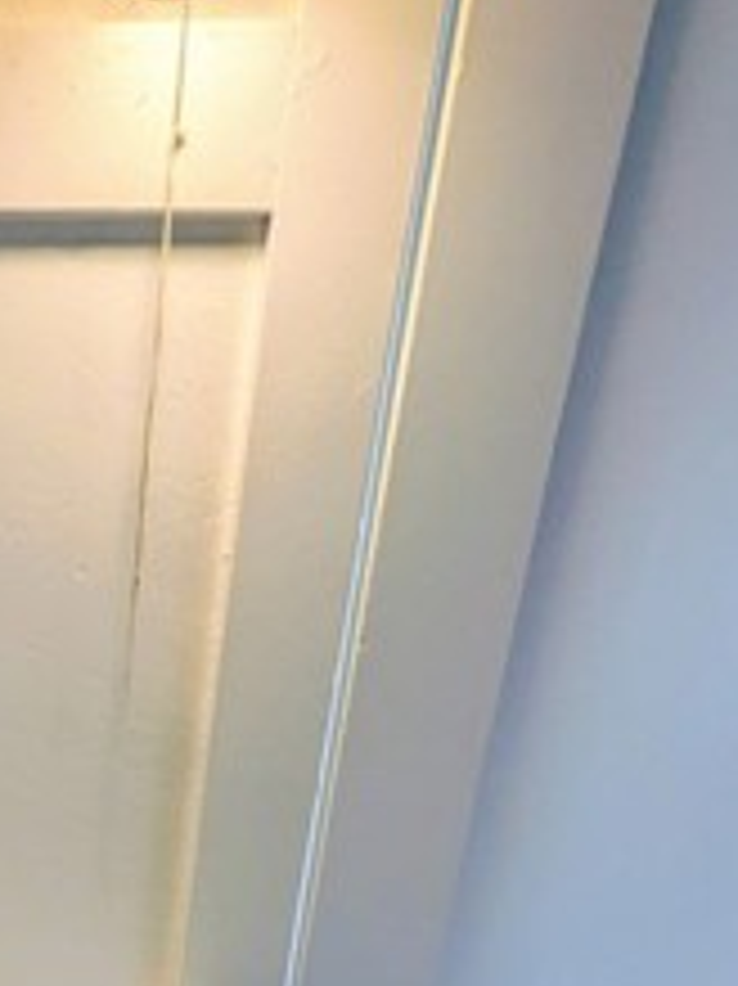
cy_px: 1166
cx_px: -117
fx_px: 1167
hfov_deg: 30.5
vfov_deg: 36.2
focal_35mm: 41
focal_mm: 1.85
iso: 102
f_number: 2.2
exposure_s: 1/120
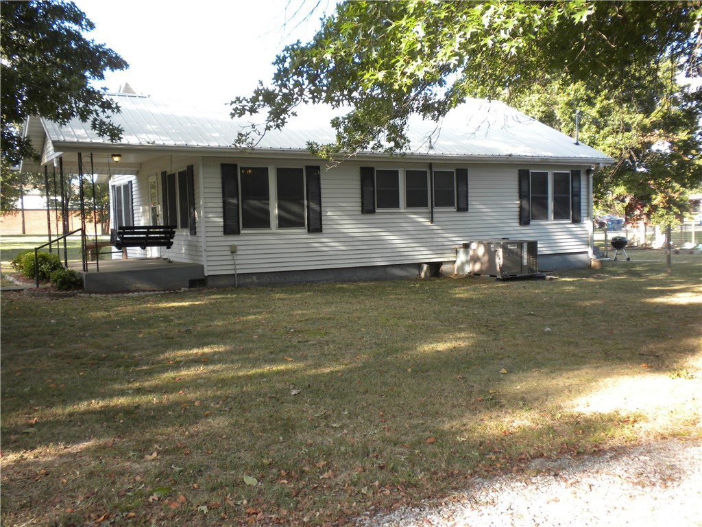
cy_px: 264
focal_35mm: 37
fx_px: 750
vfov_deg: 38.7
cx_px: 351
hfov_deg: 50.1
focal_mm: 6.6
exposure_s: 1/89
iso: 64
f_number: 3.5
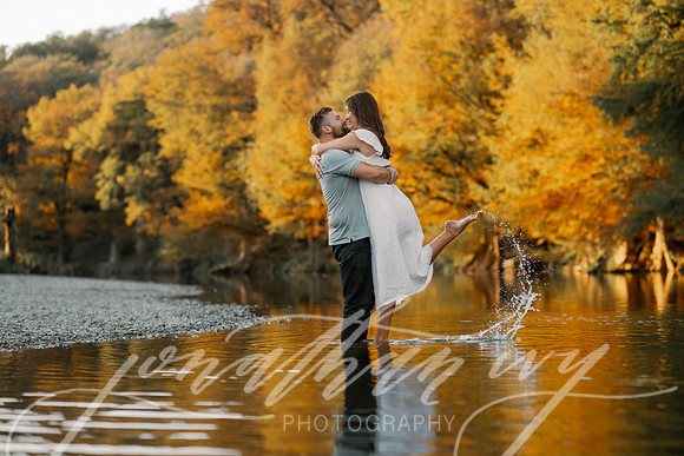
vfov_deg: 16.1
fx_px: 1615
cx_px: 342
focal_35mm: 85
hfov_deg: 23.9
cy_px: 228
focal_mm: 85
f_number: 2.2
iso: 200
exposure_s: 1/400
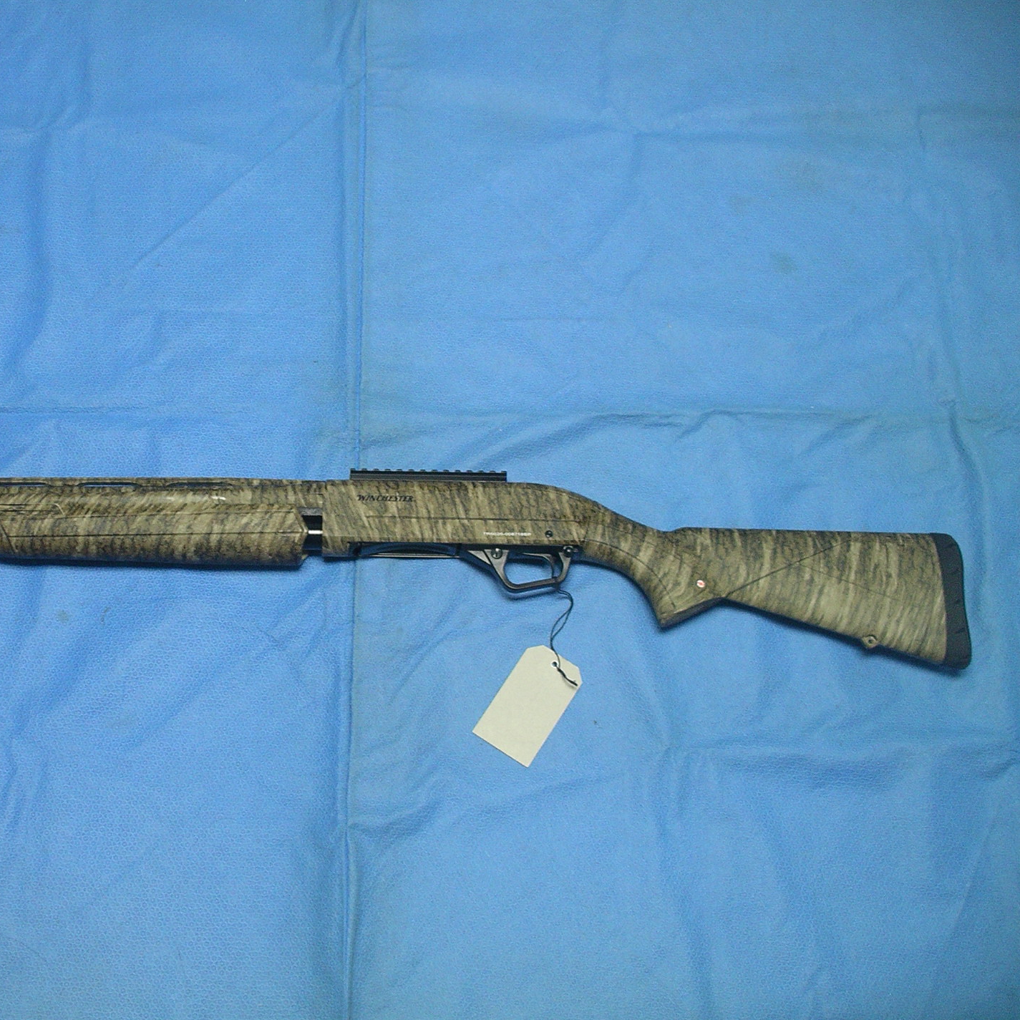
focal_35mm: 47
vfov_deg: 36.1
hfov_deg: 35.5
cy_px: 492
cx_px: 290
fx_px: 1567
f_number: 2.8
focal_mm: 7.8
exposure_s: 1/40
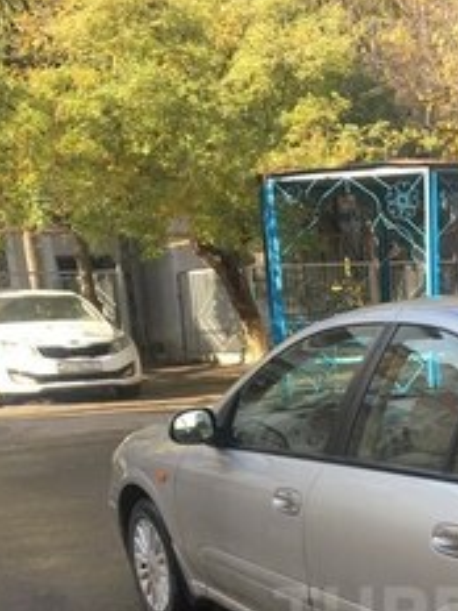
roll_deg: +2.6
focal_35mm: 62
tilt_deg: -16.2
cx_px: 476
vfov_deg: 29.1
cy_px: 616
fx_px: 1094
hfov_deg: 22.6
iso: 25
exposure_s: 1/305
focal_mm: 4.15
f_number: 2.2
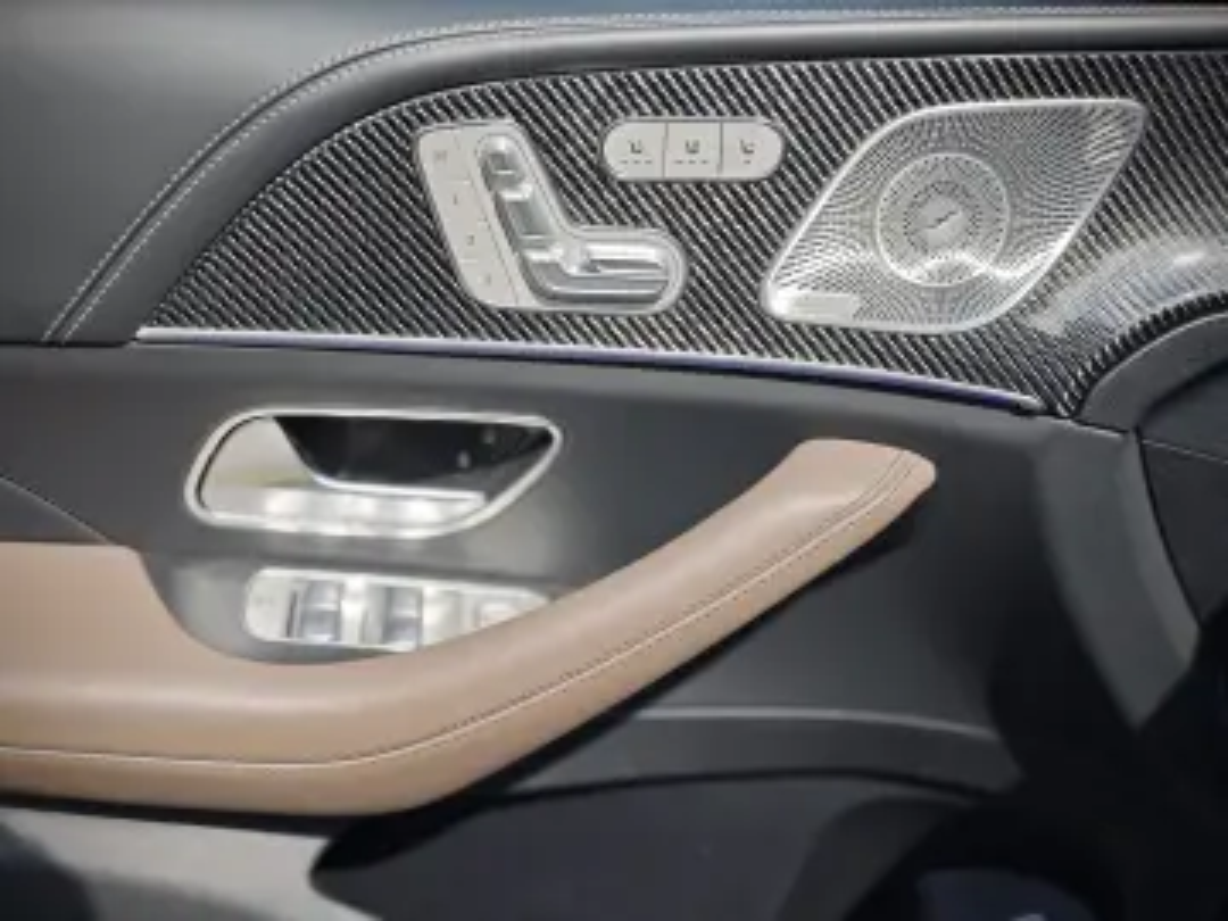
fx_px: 1242
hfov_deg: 52.6
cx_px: 614
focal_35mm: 35
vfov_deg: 40.7
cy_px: 460
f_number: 1.4
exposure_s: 1/1997
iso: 50
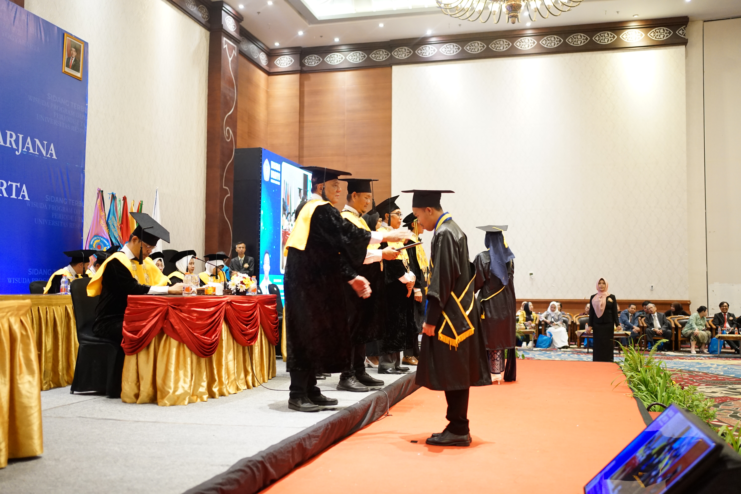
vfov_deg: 37.9
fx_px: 720
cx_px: 370
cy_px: 247
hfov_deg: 54.4
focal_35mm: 35
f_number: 2
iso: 2000
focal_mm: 35
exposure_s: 1/60
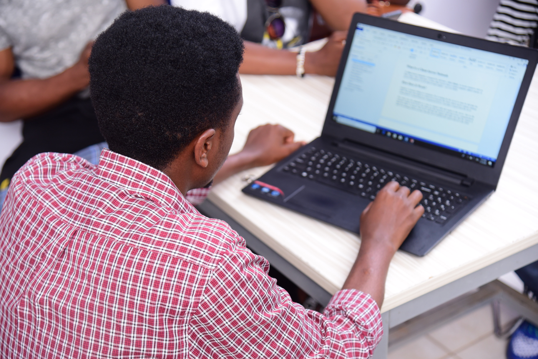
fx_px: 987
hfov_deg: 30.5
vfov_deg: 20.6
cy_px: 180
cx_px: 269
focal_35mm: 66
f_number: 4
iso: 1000
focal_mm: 66
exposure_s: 1/125
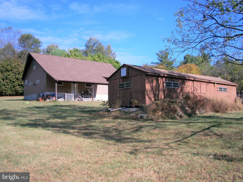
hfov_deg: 52.6
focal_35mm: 35
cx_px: 122
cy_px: 91
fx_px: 246
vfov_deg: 40.7
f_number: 5.6
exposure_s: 1/320
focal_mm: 6.3
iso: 80
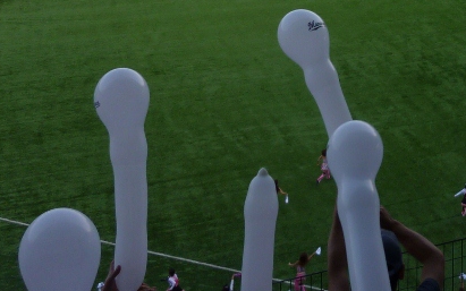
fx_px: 838
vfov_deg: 17.8
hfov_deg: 28.1
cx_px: 520
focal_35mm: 66
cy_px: -136
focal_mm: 4.5
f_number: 3.3
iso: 80
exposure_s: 1/200
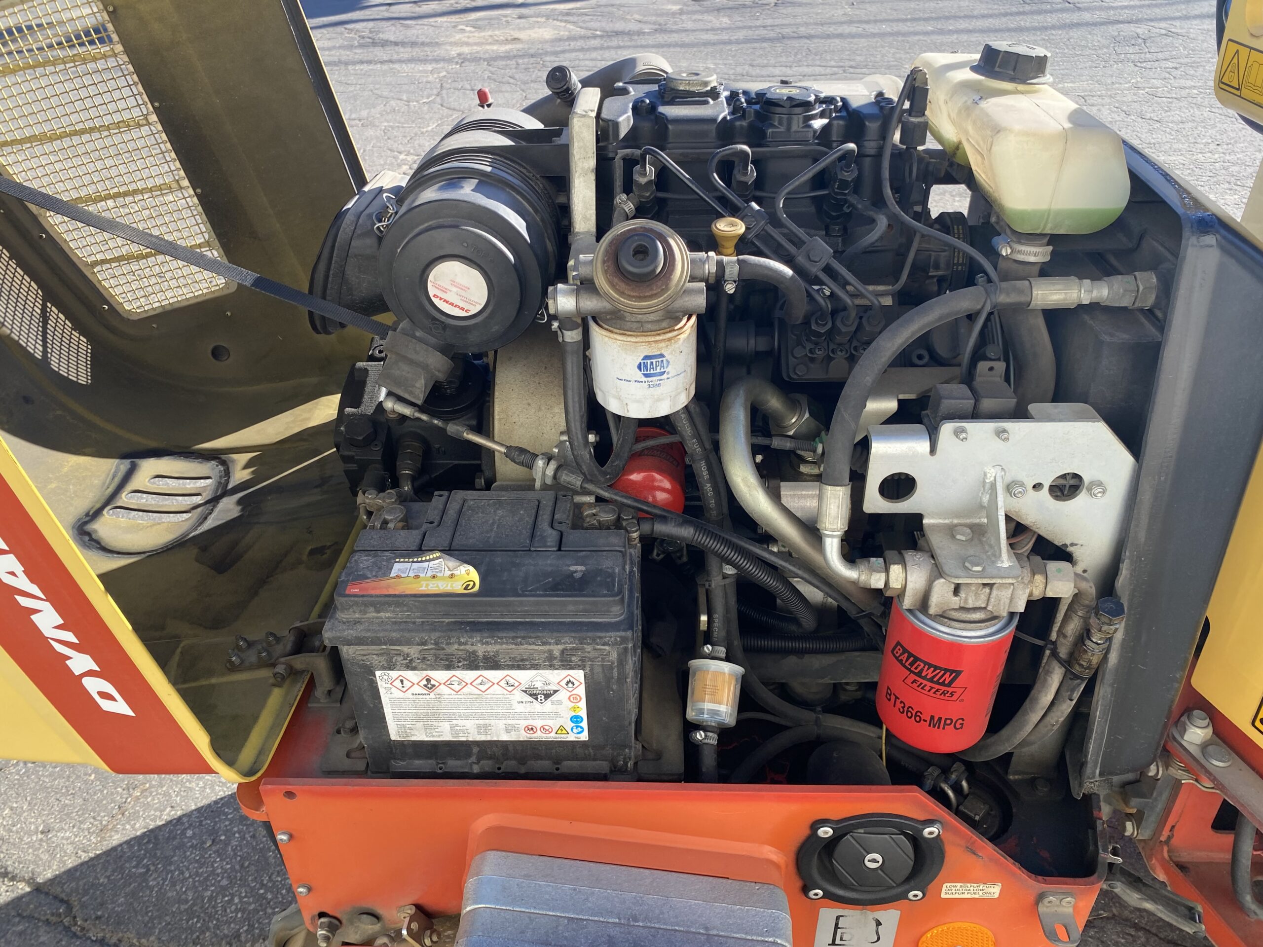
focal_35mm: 26
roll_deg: +2.8
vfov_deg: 53.1
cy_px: 474
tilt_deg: -34.3
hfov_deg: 67.3
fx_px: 949
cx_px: 632
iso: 32
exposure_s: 1/546
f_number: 1.8
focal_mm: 4.25
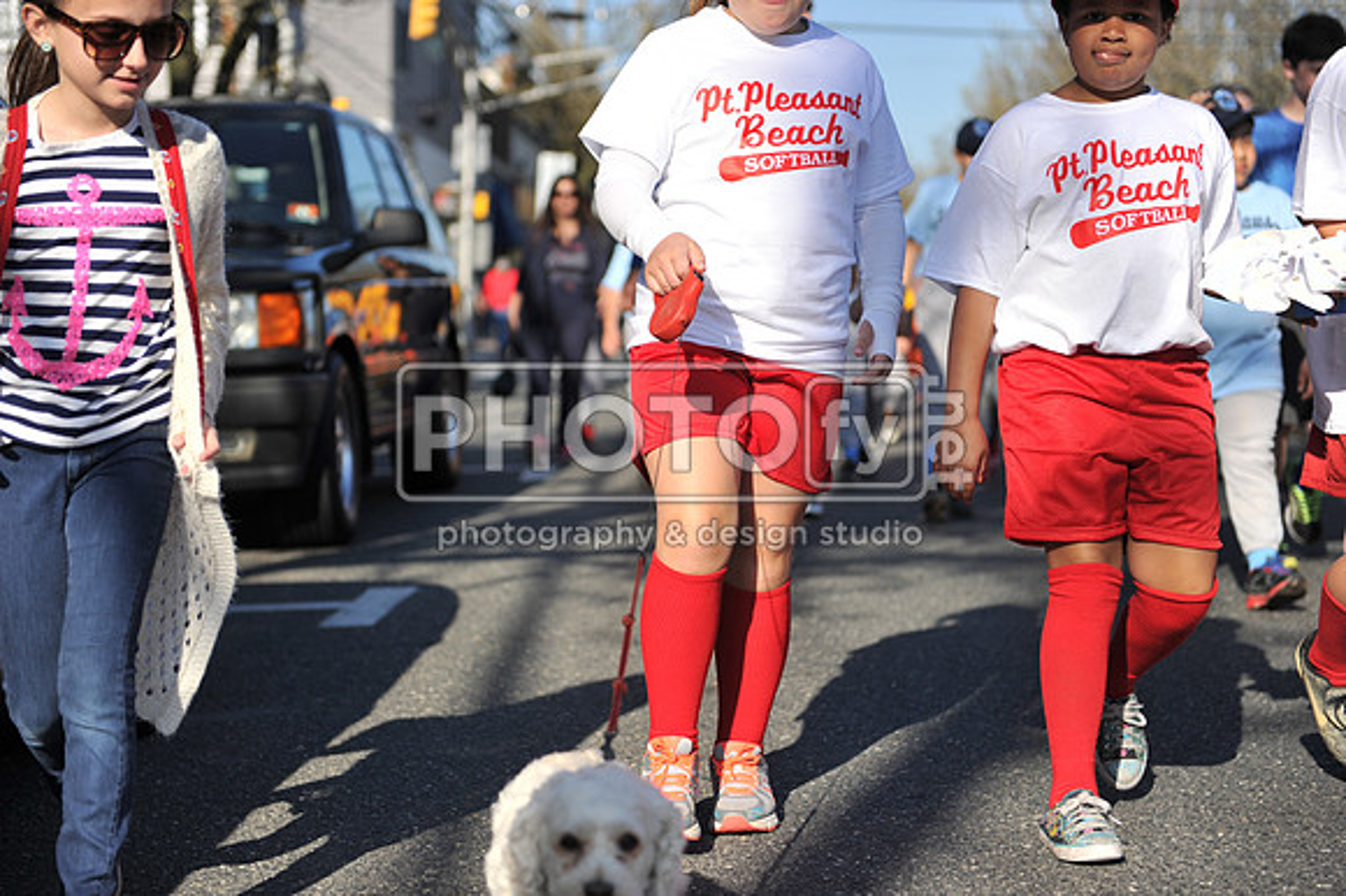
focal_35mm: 66
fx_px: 2466
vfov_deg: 20.6
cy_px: 448
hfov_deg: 30.5
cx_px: 673
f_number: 2.8
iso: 400
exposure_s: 1/5000
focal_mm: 66
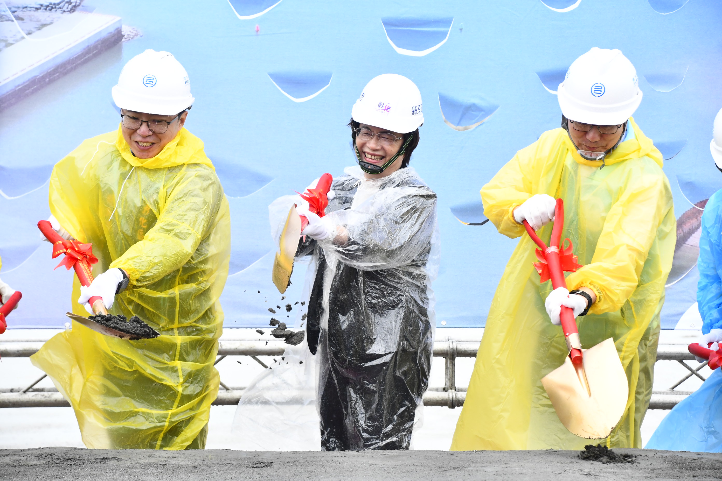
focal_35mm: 135
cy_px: 240
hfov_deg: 15.2
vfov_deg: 10.2
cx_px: 361
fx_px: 2707
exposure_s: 1/1000
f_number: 6.3
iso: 1600
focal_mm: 90
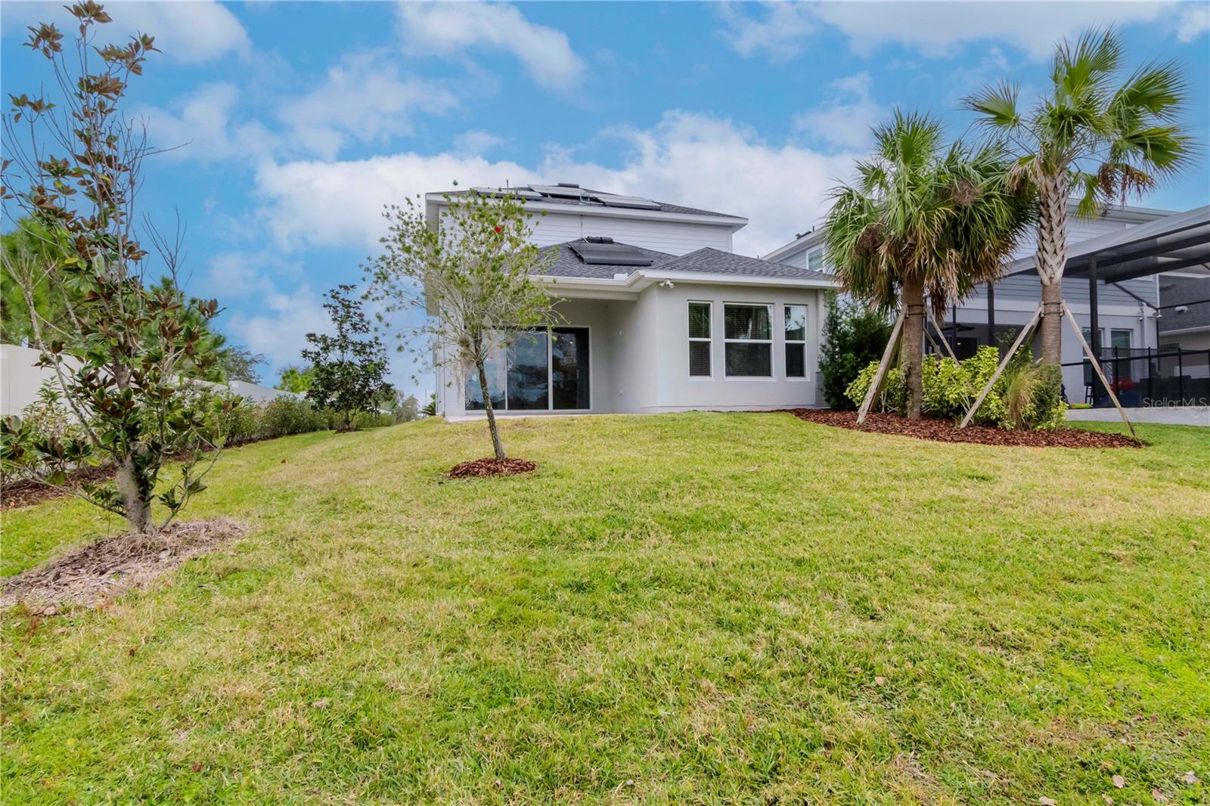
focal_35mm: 20
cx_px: 605
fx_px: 655
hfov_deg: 85.4
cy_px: 403
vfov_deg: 63.2
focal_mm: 13
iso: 800
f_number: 14
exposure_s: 1/320
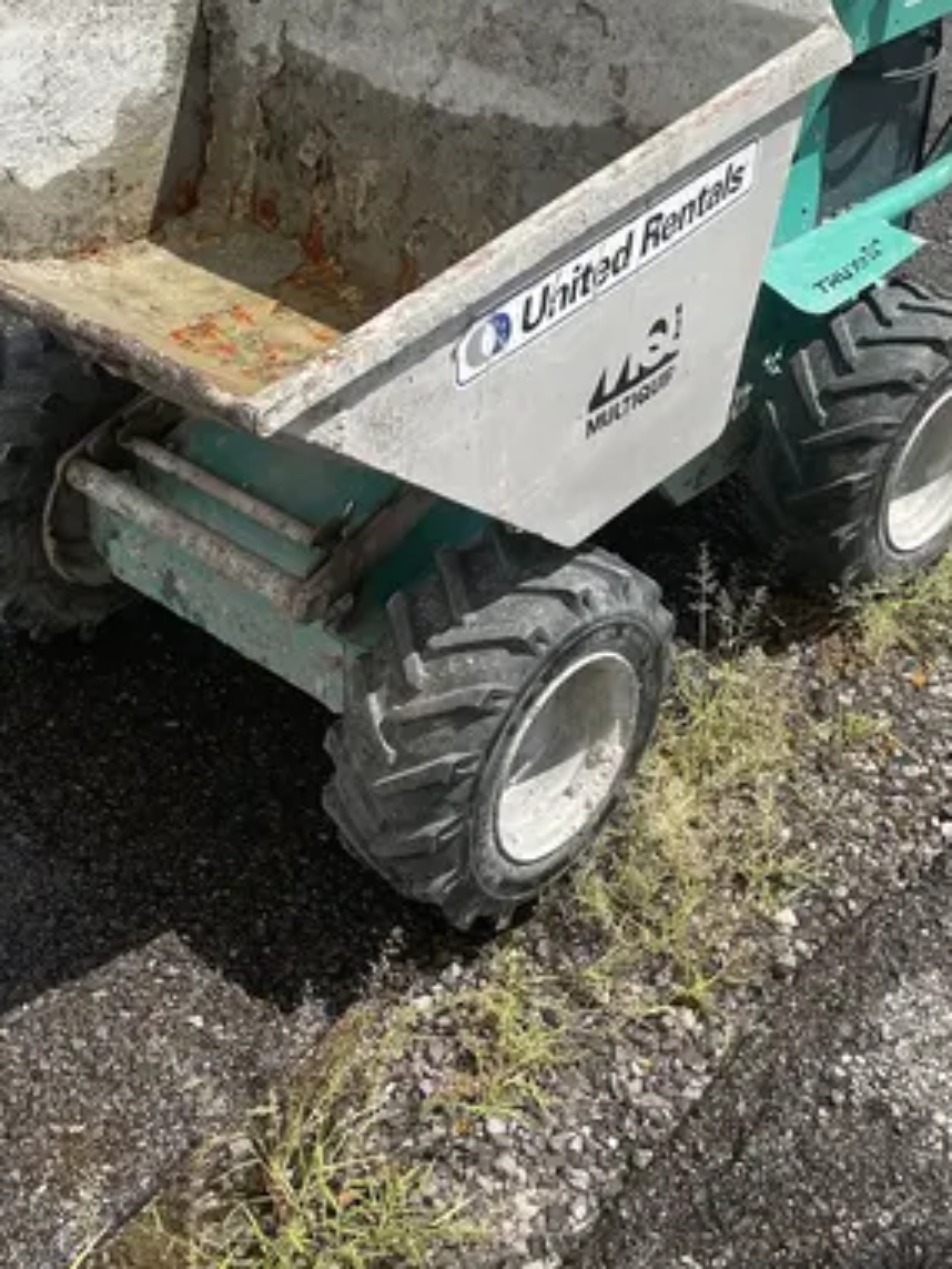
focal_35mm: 50
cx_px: 466
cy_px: 361
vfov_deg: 37.5
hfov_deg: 29.1
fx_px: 1832
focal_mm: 4.2
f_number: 1.6
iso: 50
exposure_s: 1/4831
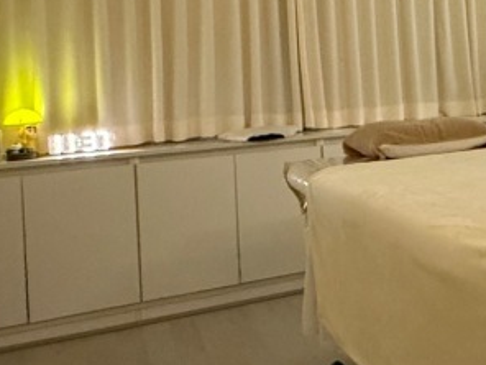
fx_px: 730
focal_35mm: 52
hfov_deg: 33.0
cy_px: 62
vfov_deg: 27.4
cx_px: 514
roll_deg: +2.4
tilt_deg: -0.9
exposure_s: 1/60
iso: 800
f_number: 2.2
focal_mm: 2.22
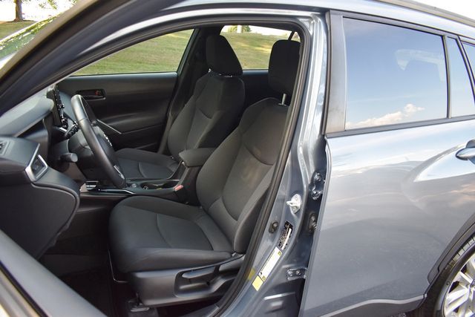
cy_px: 158
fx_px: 356
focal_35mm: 27
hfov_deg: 67.4
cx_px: 238
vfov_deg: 48.0
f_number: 3.5
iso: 720
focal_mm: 18
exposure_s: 1/250
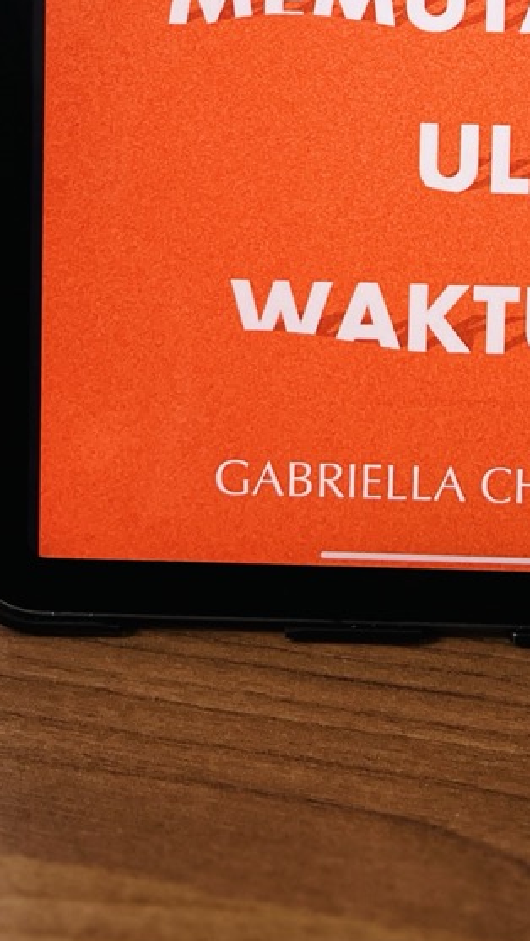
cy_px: -39
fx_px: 1623
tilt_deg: -11.3
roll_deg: -1.4
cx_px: 540
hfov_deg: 18.0
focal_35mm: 65
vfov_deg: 29.8
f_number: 1.6
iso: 200
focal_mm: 5.1
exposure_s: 1/50
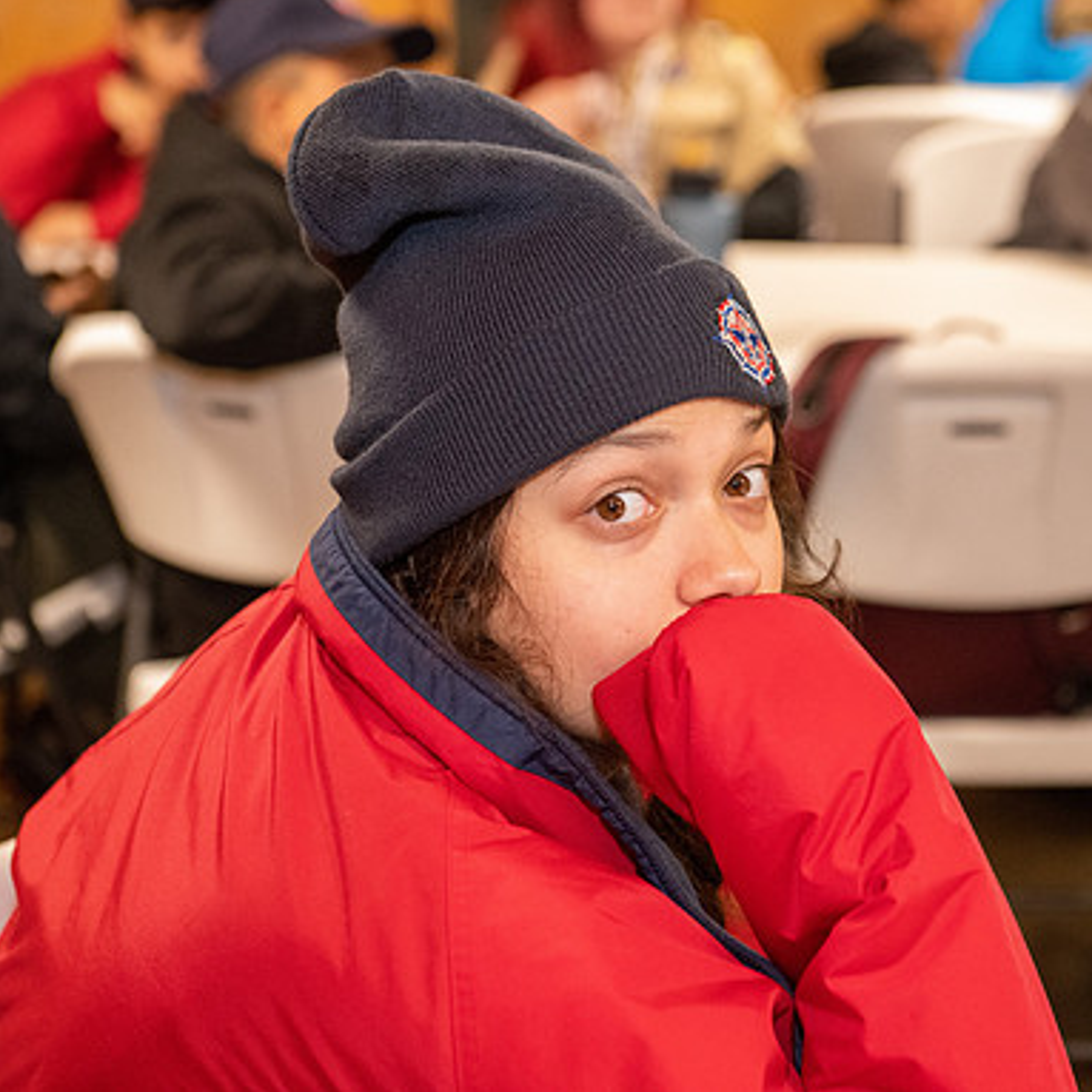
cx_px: 642
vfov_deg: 19.3
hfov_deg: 19.3
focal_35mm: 90
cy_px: 543
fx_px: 3212
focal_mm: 70
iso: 6400
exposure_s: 1/125
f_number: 4
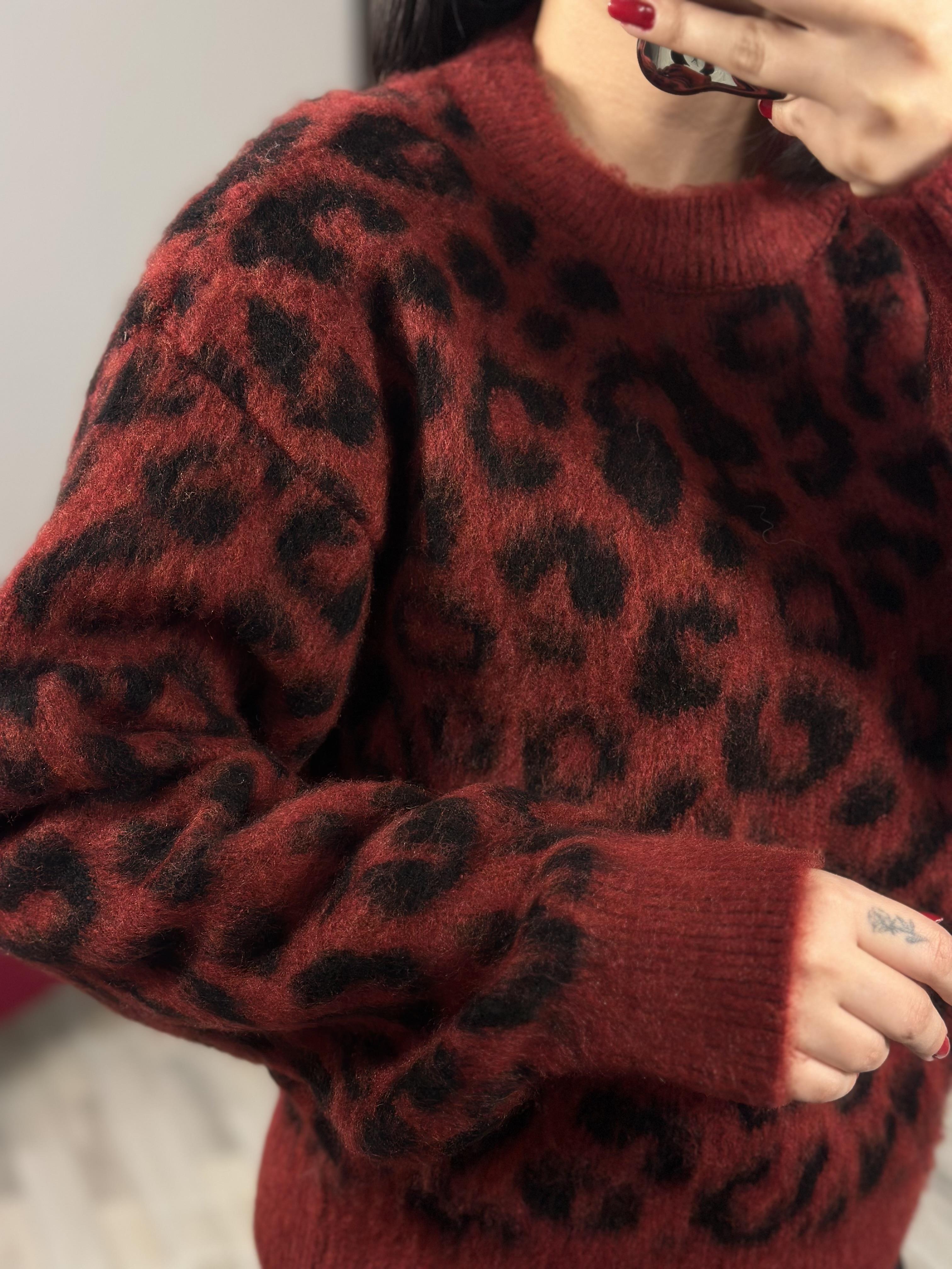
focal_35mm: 48
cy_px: 634
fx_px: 1760
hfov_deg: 30.3
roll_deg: +1.9
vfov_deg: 39.7
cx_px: 476
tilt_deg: -38.7
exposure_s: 1/100
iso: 125
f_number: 1.78
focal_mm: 6.86
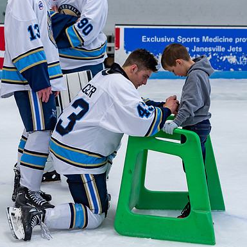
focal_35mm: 104
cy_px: 102
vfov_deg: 16.7
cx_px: 147
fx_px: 840
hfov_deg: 16.7
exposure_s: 1/250
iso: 400
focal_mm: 45
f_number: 4
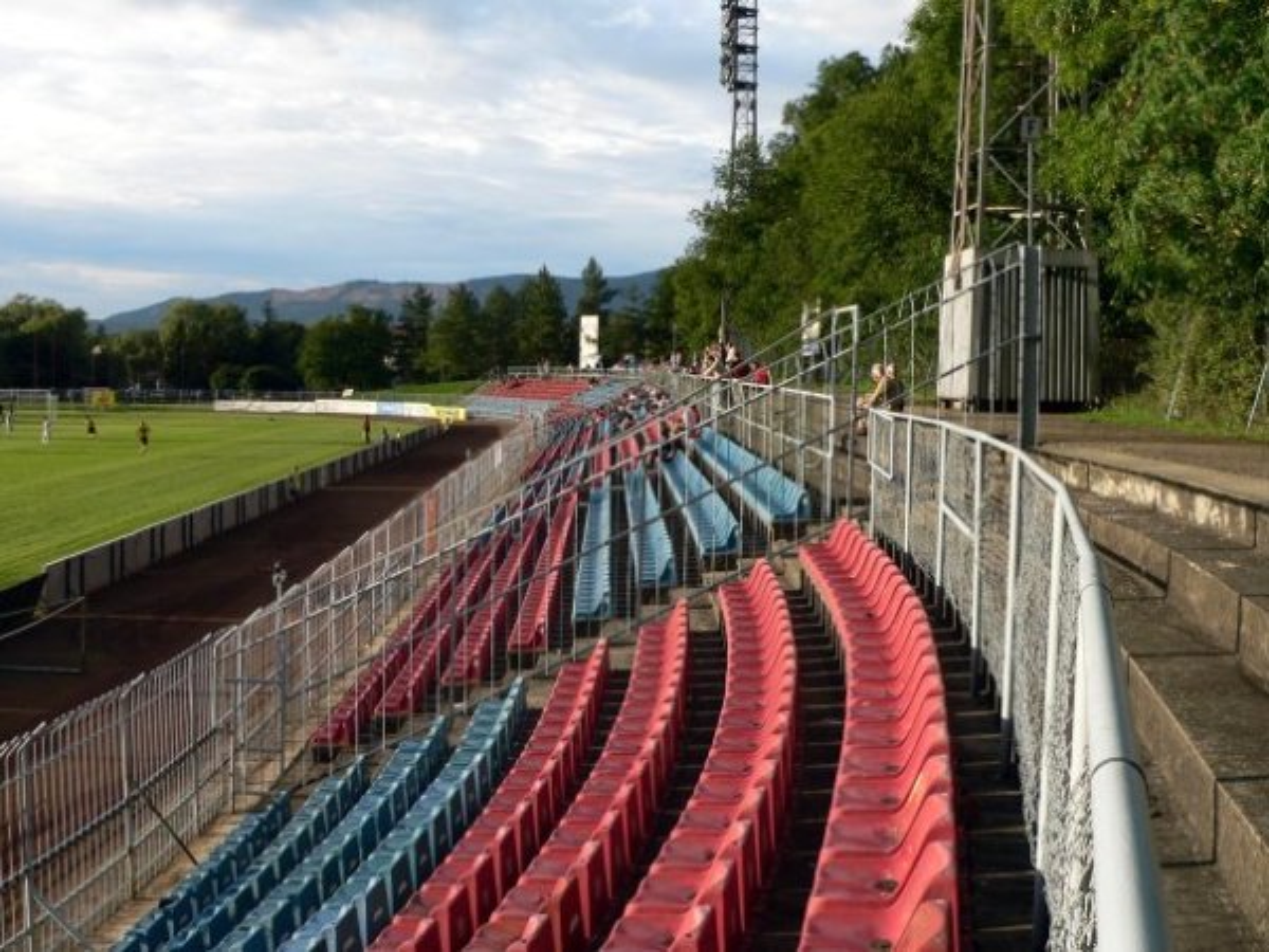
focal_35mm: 36
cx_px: 634
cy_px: 476
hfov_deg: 51.4
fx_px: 1320
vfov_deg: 39.7
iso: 80
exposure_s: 1/160
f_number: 4
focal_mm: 6
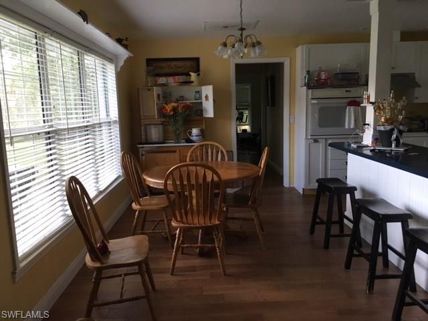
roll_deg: +1.1
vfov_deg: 48.2
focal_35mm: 29
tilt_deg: -8.4
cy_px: 160
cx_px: 214
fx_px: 359
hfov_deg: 61.7
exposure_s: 1/30
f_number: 2.2
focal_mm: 4.15
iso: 100
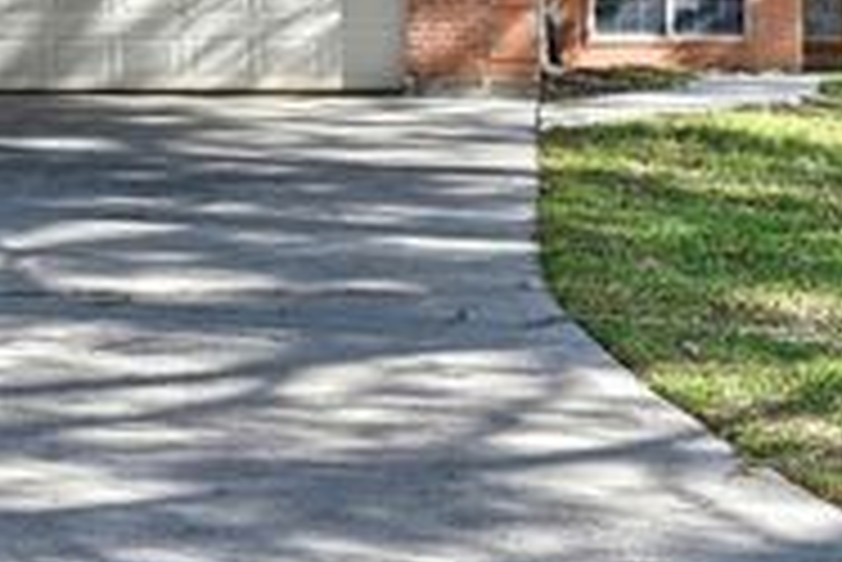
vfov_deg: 22.3
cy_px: -61
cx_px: 536
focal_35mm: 57
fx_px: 1342
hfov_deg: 34.6
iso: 100
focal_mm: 21.5
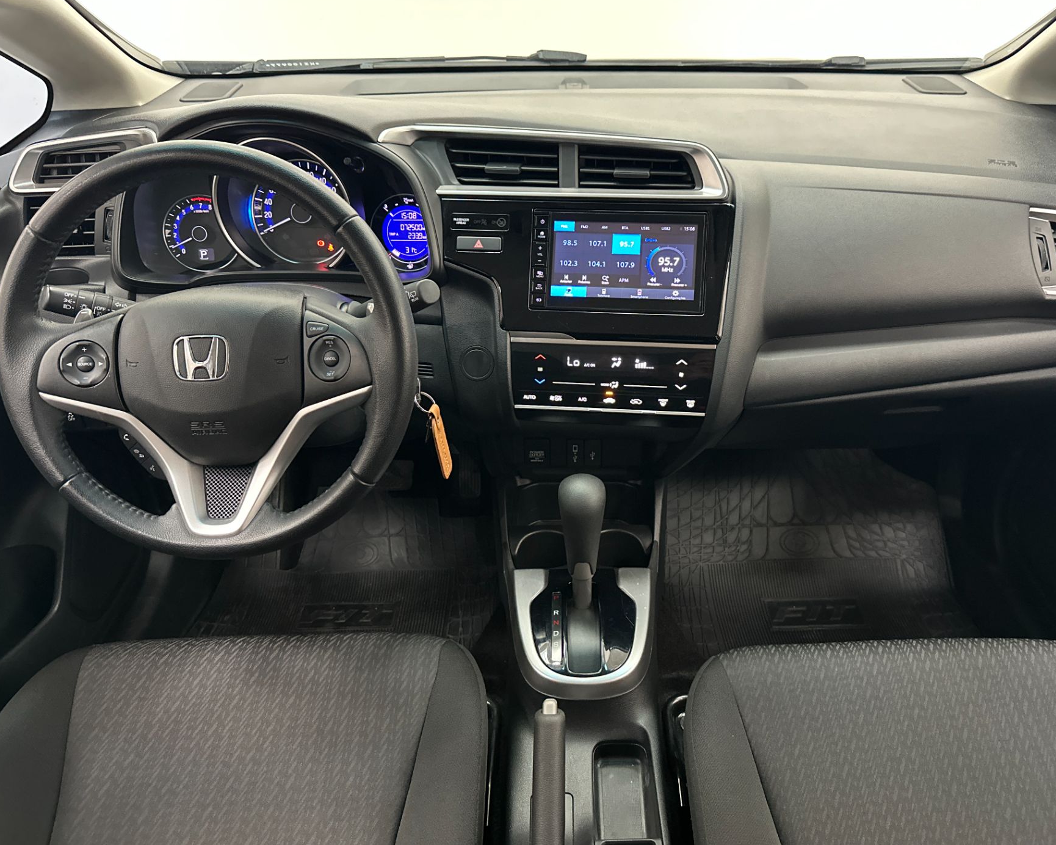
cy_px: 411
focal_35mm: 26
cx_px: 571
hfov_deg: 65.9
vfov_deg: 54.9
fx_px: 813
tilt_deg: -32.7
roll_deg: -0.6
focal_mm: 6.86
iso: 800
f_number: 1.78
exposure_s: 1/40
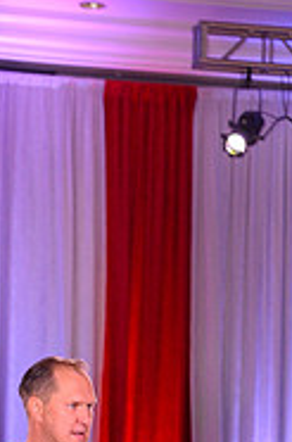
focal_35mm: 203
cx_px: 284
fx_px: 2484
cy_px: 611
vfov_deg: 9.9
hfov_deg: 6.7
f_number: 5.6
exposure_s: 1/250
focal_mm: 65
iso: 2500
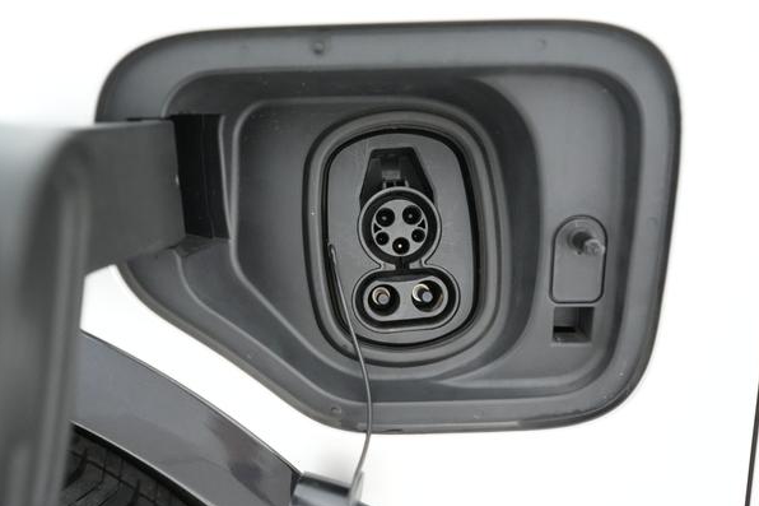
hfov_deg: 63.7
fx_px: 611
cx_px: 382
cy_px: 263
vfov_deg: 44.9
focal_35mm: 29
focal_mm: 27
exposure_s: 1/250
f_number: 2.8
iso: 10000
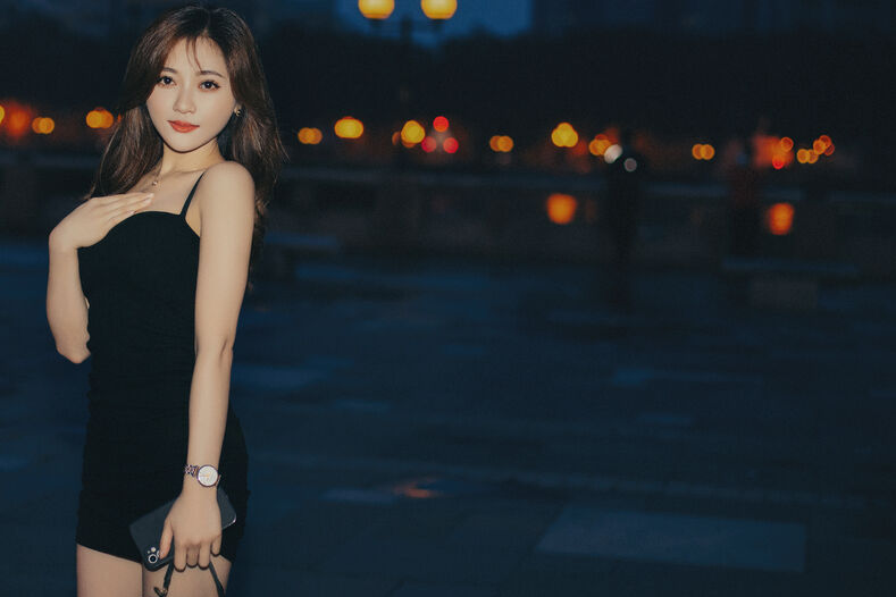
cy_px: 218
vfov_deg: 17.9
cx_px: 309
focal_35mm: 76
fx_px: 1891
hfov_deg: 26.5
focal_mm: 50
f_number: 2
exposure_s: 1/100
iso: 250
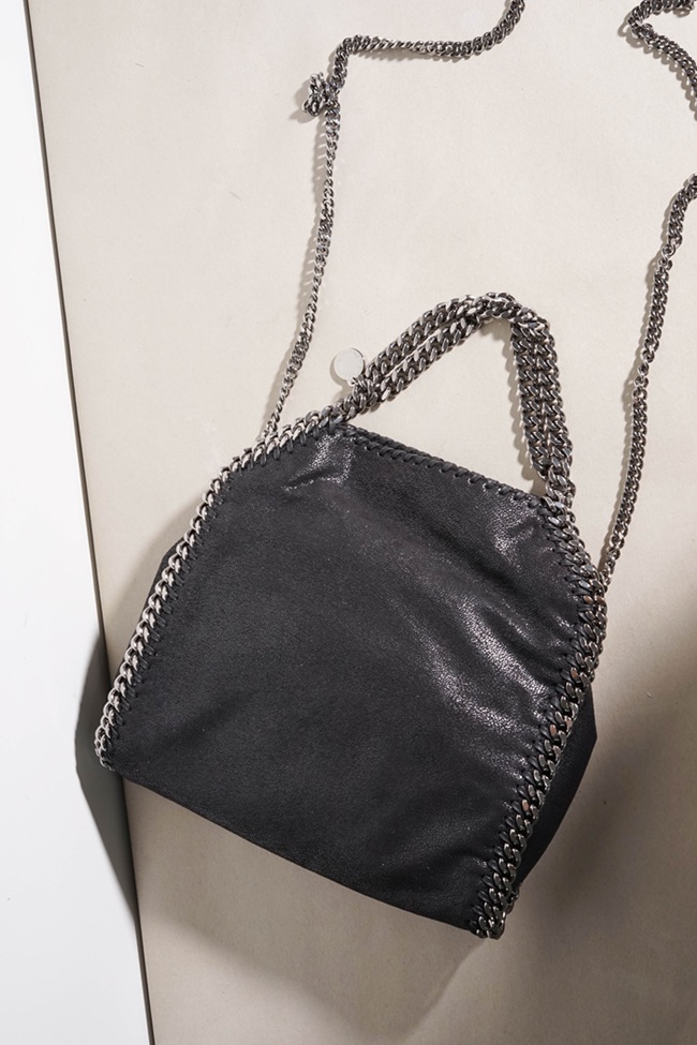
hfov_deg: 27.0
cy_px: 522
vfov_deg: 39.6
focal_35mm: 50
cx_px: 348
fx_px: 1452
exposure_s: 1/100
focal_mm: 50
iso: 640
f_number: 10
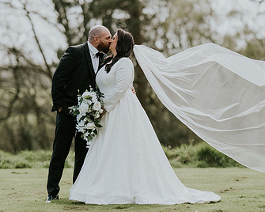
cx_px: 171
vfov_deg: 8.8
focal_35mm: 175
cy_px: 131
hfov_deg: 11.0
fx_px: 1373
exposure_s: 1/26000
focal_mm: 85
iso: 640
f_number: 1.6
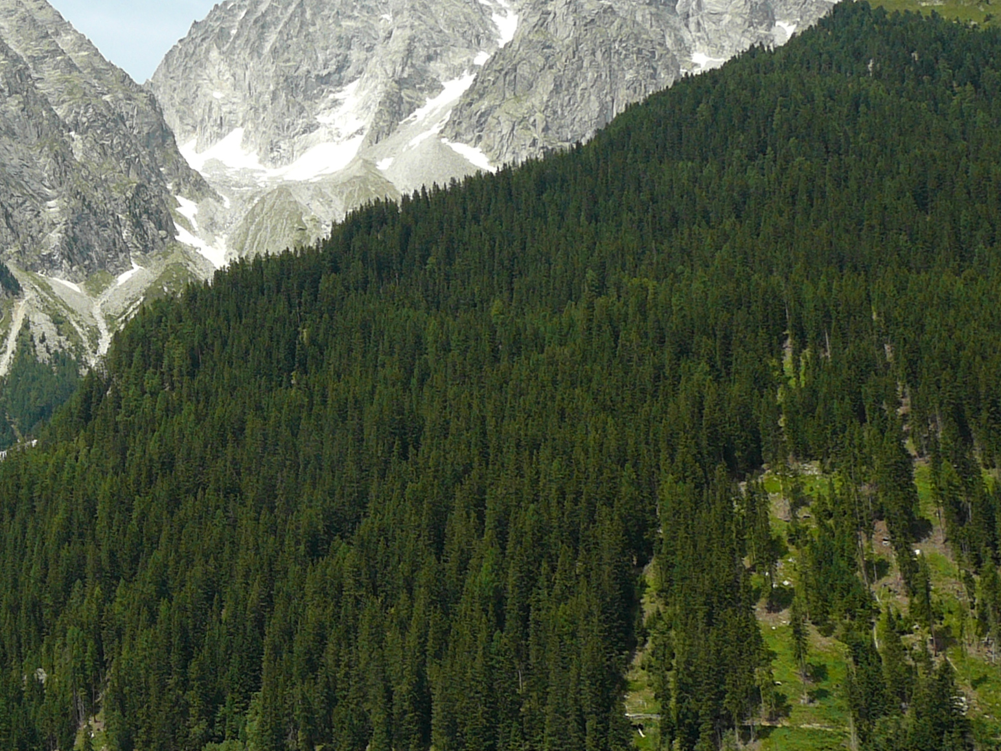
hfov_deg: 32.7
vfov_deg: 25.2
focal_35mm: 58
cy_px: 410
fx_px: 1677
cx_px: 267
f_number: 5
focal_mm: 5.2
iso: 80
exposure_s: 1/400
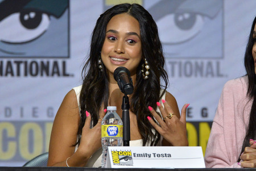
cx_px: 128
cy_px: 86
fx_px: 3413
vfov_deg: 2.9
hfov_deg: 4.3
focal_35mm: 480
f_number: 6.3
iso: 1600
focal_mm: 480
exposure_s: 1/250
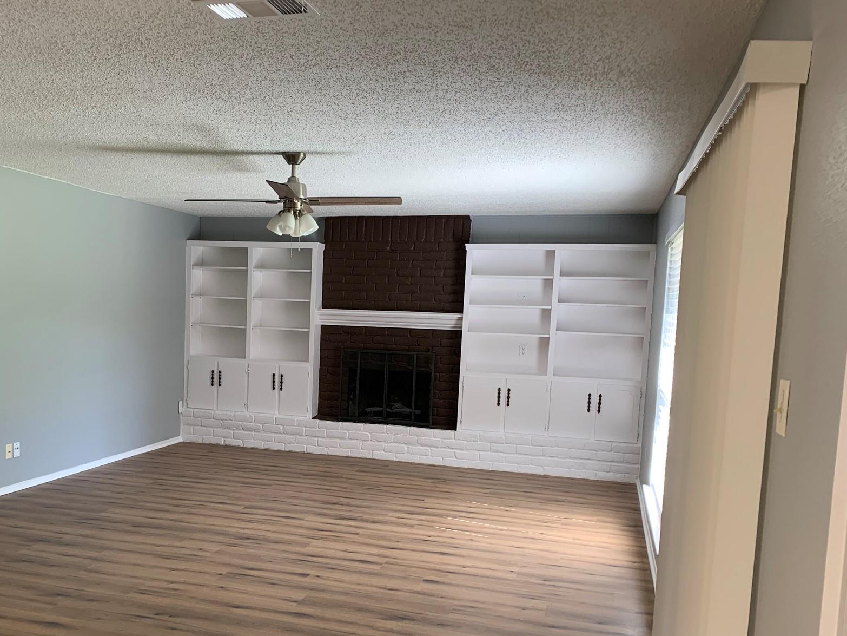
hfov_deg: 53.4
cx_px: 325
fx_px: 832
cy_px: 398
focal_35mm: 34
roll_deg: -1.4
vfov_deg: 41.5
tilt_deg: -5.8
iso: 80
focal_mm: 4.25
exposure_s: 1/60
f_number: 1.8
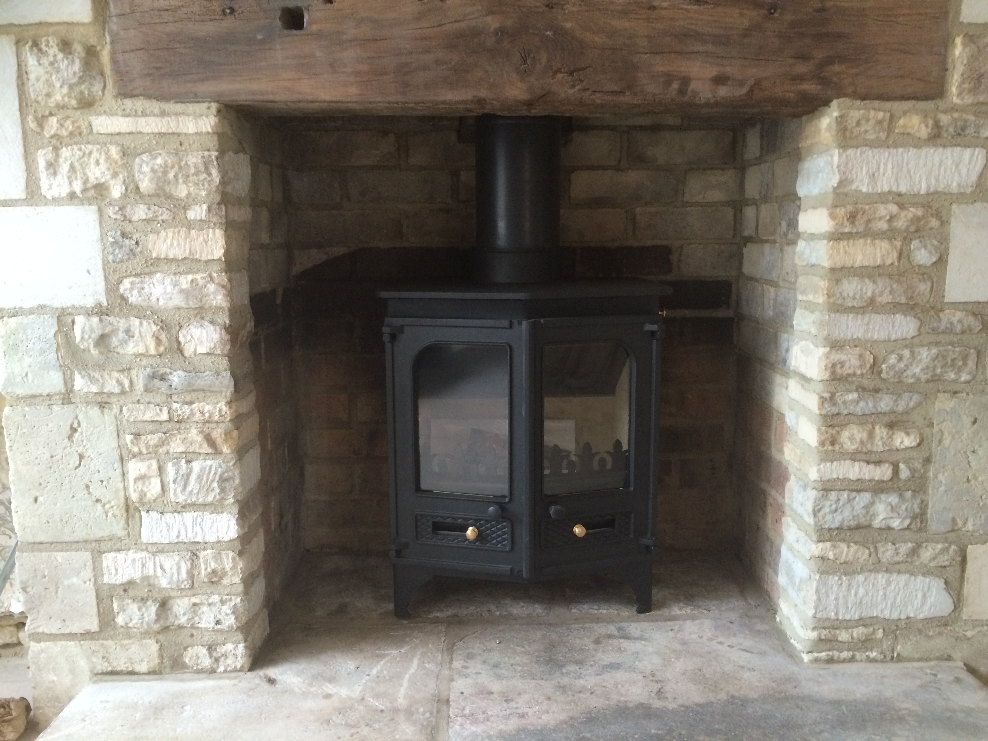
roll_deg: +1.9
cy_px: 370
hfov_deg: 61.7
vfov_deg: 48.2
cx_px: 494
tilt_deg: -11.0
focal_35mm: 29
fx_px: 828
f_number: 2.2
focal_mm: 4.15
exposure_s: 1/30
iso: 200
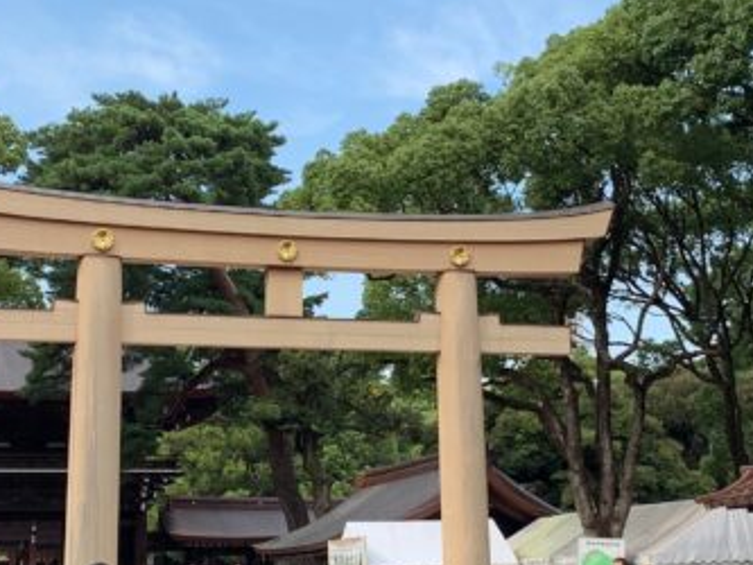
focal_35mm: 80
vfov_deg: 18.4
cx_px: 405
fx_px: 1741
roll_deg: +0.6
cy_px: 359
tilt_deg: +8.2
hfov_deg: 24.4
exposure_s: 1/879
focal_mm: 4.25
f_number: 1.8
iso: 25
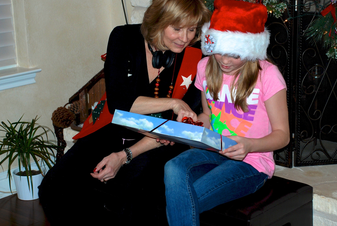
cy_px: 85
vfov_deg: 14.9
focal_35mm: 92
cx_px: 184
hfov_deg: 22.1
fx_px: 862
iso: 200
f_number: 4.8
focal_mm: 48
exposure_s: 1/60
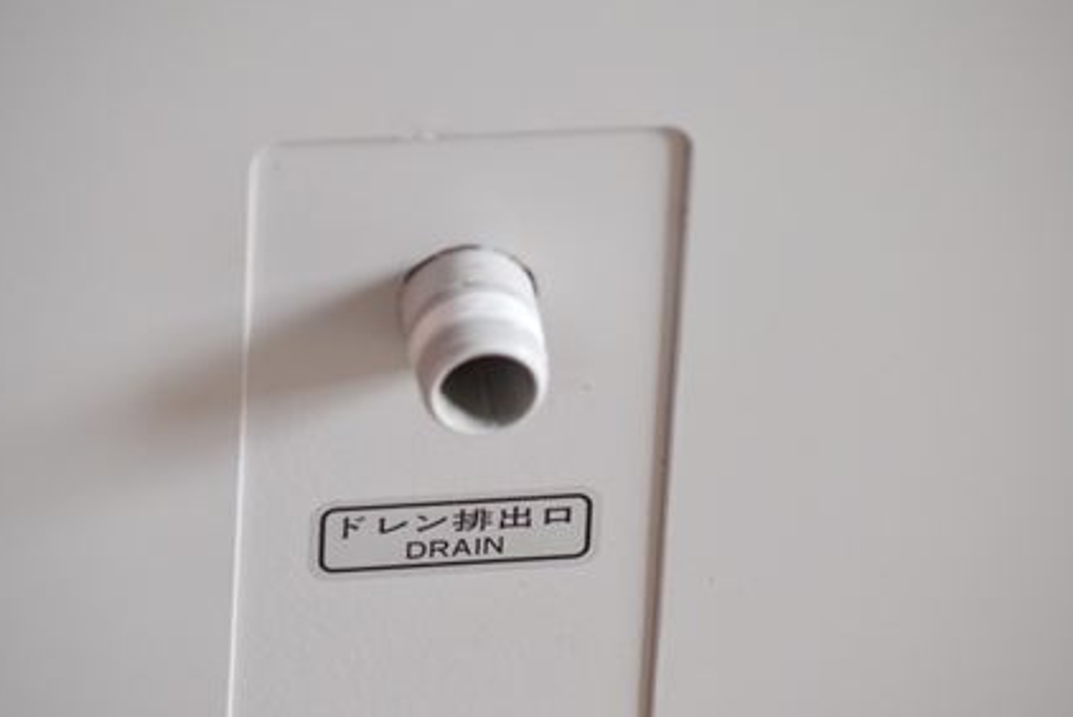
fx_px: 9007
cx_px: 519
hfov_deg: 6.8
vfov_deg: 4.6
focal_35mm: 302
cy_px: 371
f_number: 6.3
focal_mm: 170
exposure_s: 1/320
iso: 1250
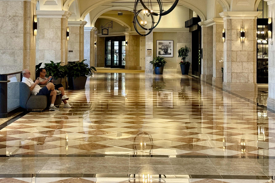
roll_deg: -0.3
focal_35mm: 77
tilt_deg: -0.4
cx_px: 131
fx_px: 588
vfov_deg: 17.6
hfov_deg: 26.3
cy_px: 39
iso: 200
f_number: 1.78
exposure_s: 1/60
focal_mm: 6.76
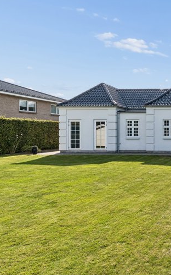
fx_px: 238
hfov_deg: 31.9
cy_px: 131
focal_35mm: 32
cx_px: 212
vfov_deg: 59.9
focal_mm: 13
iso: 250
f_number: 8
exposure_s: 1/640
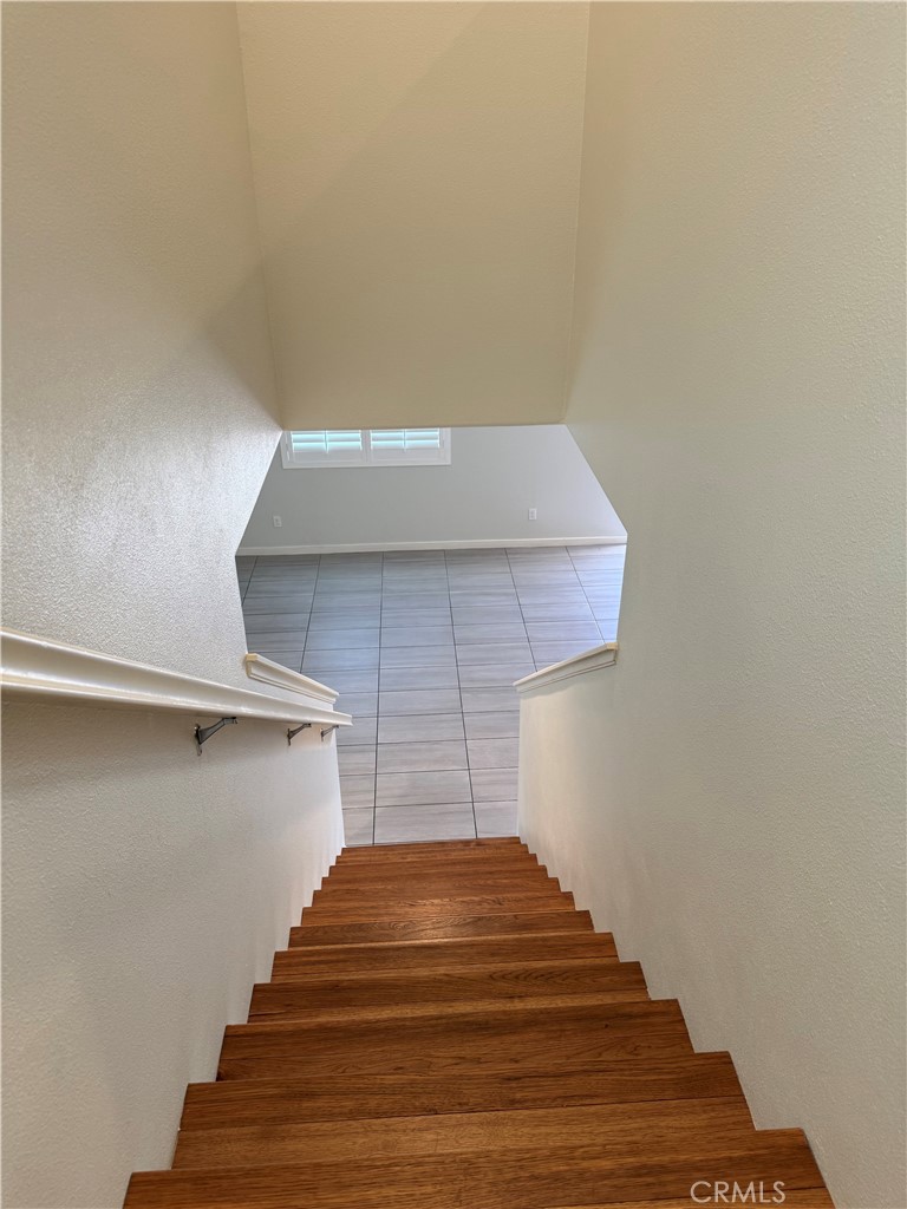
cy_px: 604
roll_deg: +0.6
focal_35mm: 24
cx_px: 454
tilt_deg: -28.9
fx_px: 838
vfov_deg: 71.6
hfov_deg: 56.8
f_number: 1.78
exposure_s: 1/120
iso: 125
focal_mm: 6.76
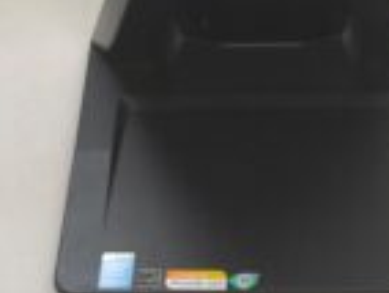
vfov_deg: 16.7
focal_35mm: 86
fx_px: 968
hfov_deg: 22.6
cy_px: -23
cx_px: 252
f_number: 1.6
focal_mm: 6.57
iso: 500
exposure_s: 1/50
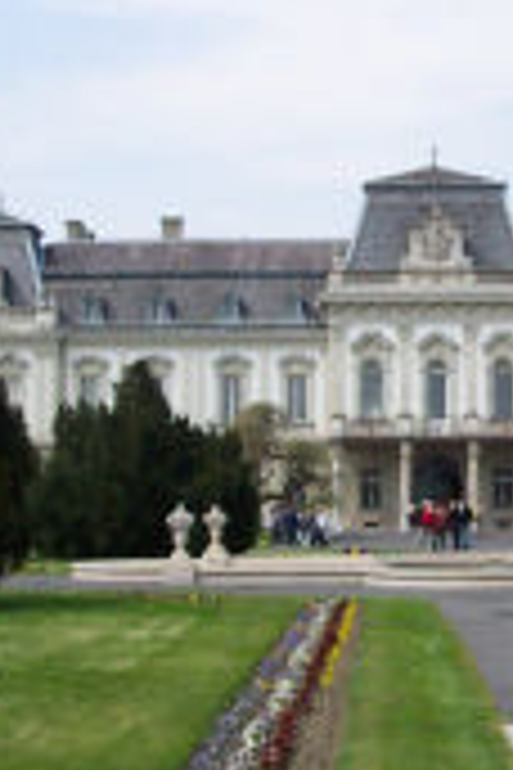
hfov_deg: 13.5
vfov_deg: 20.2
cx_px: 518
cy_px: 189
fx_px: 2137
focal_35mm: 100
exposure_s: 1/700
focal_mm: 8
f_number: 4.8
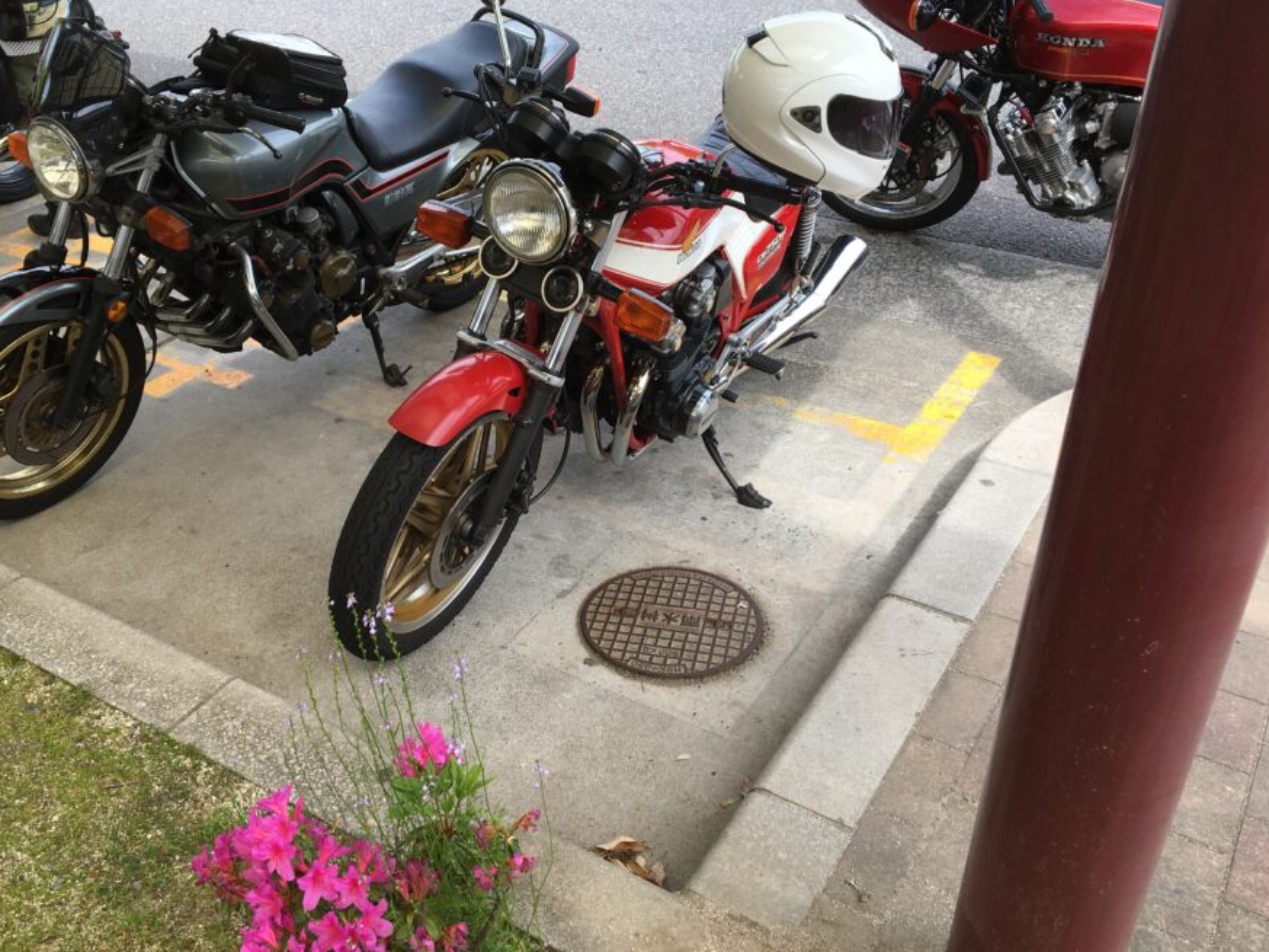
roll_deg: +0.9
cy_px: 445
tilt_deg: -32.2
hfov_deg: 53.8
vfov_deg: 41.8
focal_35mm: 34
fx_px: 1247
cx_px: 563
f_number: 2.2
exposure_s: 1/493
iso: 25
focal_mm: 4.15
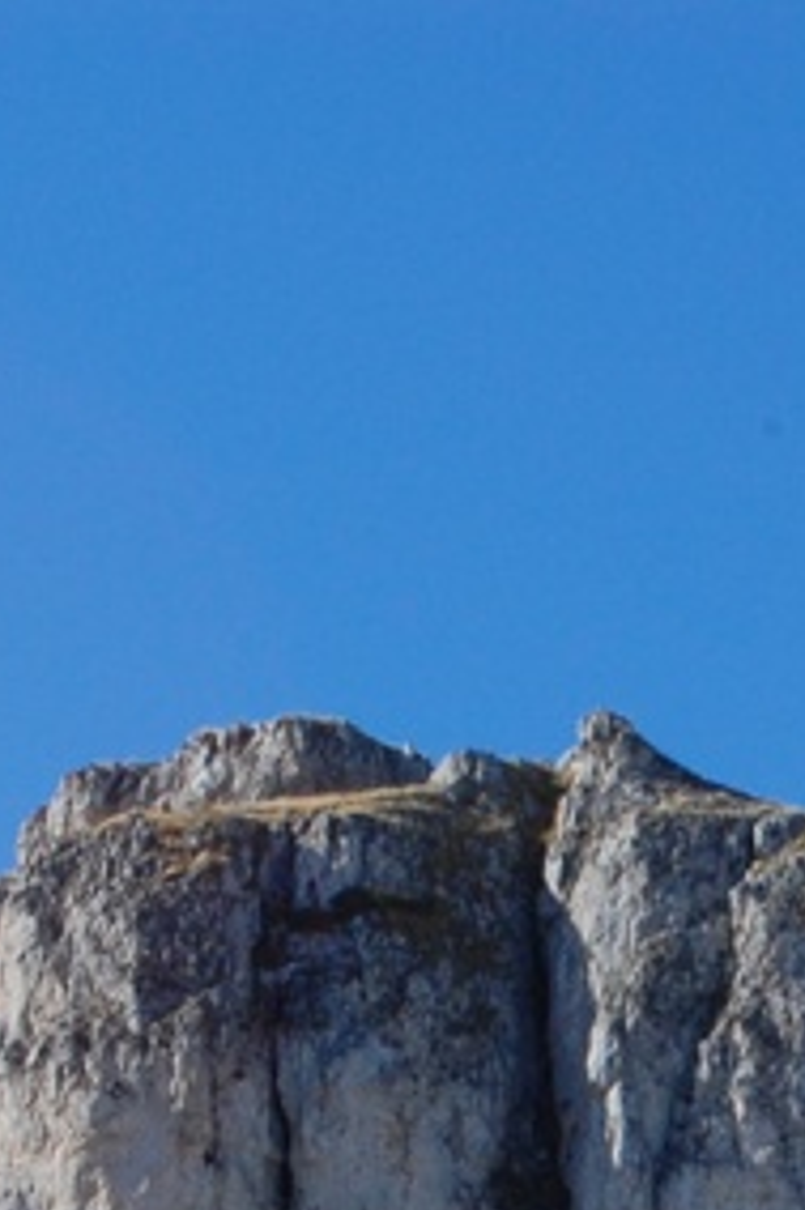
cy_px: 1487
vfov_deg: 6.7
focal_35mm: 306
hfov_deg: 4.5
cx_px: 1092
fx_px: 10271
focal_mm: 55
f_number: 20
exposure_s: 1/100
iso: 400
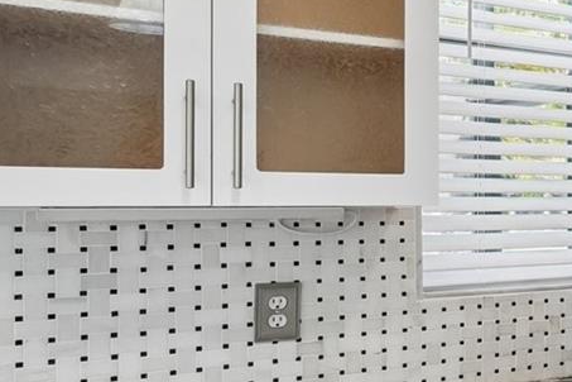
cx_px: 948
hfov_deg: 24.3
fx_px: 842
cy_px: 216
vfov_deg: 25.5
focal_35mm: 53
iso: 320
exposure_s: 1/30
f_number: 8
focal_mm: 10
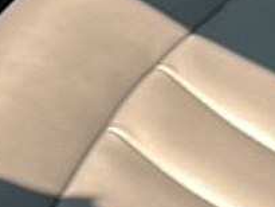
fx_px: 1550
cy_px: -106
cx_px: -74
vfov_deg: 7.5
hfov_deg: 10.0
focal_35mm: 195
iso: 80
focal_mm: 6.86
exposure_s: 1/104
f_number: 1.78
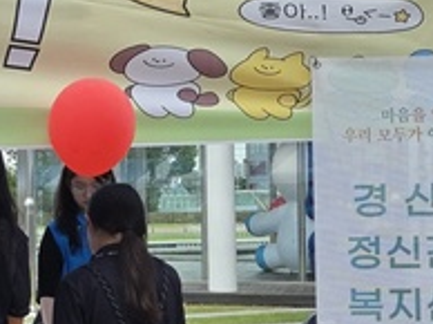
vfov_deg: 17.7
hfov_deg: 22.6
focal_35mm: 83
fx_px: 1037
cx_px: -11
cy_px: 216
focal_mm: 5.4
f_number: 1.8
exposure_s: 1/2921
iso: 80
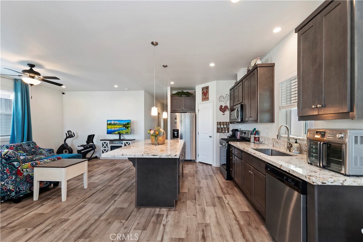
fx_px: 141
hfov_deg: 104.3
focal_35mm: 14
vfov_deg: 81.1
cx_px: 182
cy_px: 121
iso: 500
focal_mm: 14
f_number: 10
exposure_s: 1/8
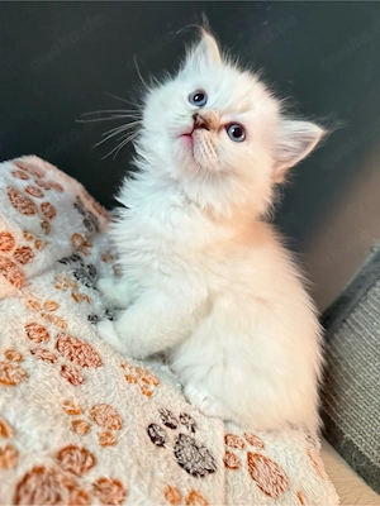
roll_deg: -36.6
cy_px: 253
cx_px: 190
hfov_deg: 56.8
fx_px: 351
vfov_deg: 71.6
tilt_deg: -9.7
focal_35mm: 24
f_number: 1.78
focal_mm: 6.76
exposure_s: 1/50
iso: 640
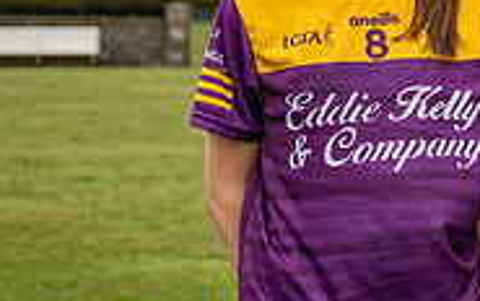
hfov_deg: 10.5
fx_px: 2527
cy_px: 2
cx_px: 718
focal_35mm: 193
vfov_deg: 6.8
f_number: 4
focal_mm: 50
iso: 160
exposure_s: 1/320
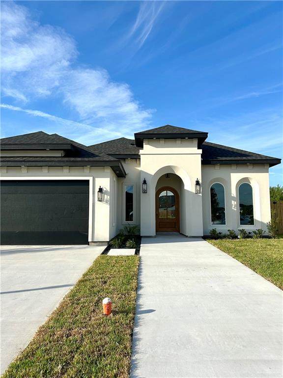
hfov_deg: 56.8
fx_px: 262
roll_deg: -0.1
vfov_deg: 71.6
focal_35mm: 24
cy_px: 189
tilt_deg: +6.7
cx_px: 142
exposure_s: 1/4545
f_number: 1.78
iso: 80
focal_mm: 6.86
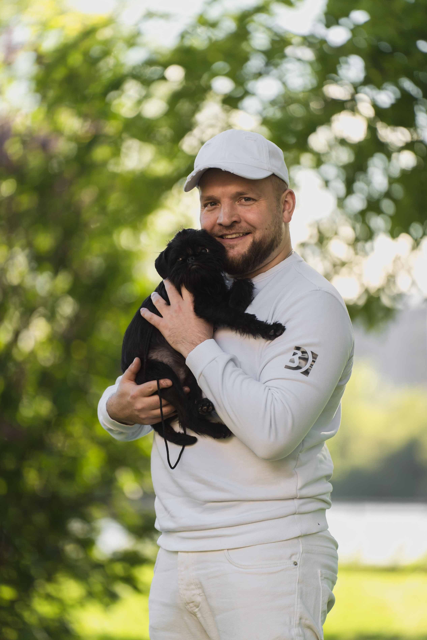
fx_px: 3238
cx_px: 213
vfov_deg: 11.3
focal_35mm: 182
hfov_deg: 7.5
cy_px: 317
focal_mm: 180
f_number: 2.8
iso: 250
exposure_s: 1/1250
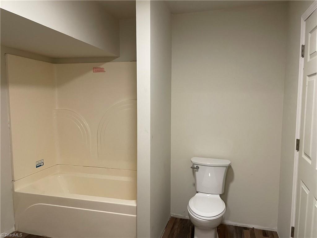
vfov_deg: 53.1
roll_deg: +1.1
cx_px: 158
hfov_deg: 67.3
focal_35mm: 26
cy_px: 119
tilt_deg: -4.9
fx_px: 238
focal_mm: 4.2
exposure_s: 1/60
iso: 200
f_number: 1.6
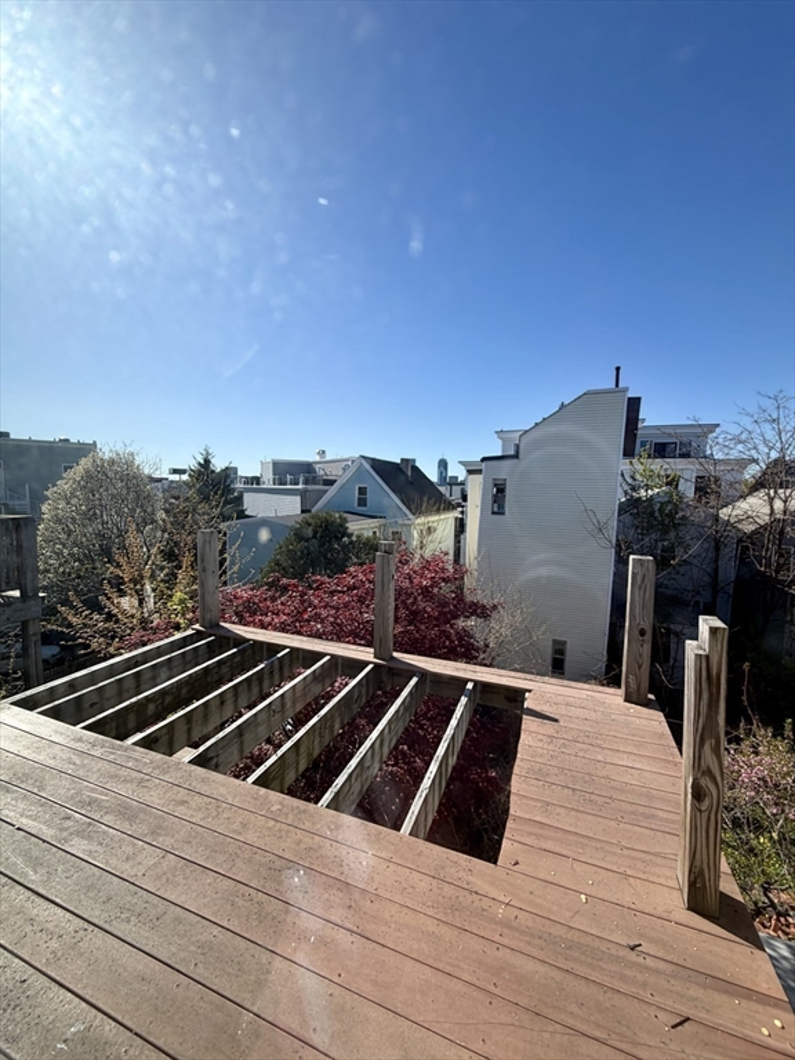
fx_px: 429
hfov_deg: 85.7
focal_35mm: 14
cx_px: 398
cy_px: 530
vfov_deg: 102.1
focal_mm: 2.22
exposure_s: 1/770
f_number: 2.2
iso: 25
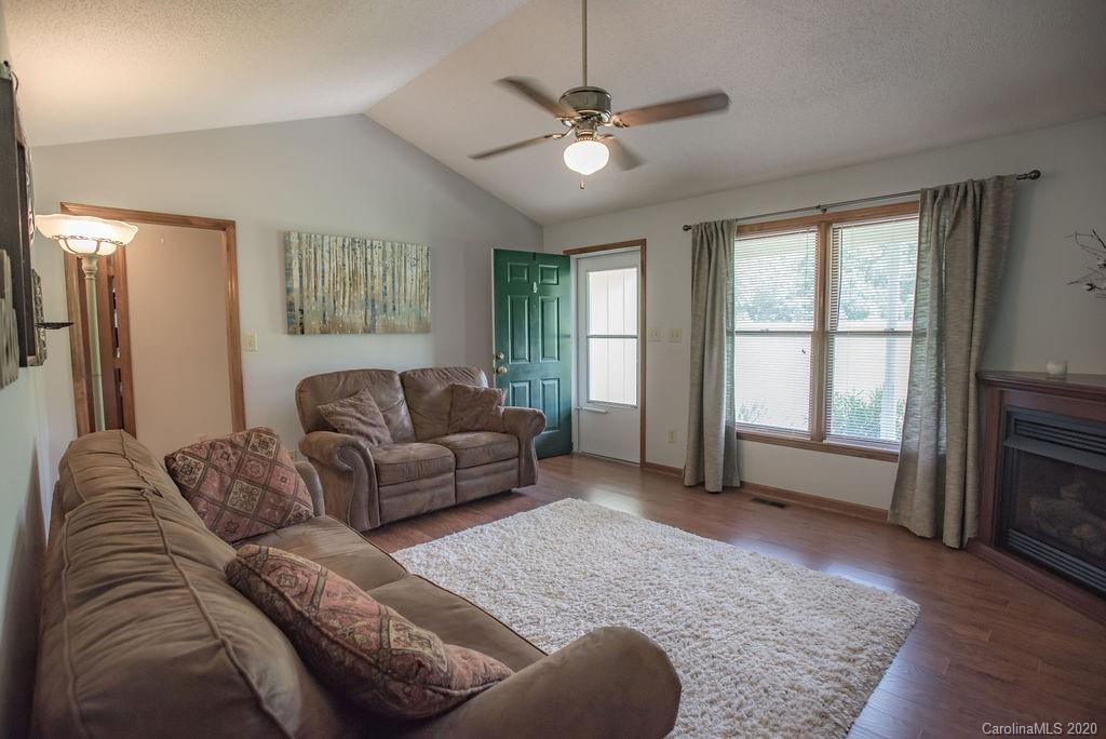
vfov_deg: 70.5
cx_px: 553
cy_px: 370
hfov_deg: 93.2
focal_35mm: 17
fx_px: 523
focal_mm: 17
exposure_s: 1/100
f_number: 4.5
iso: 1250
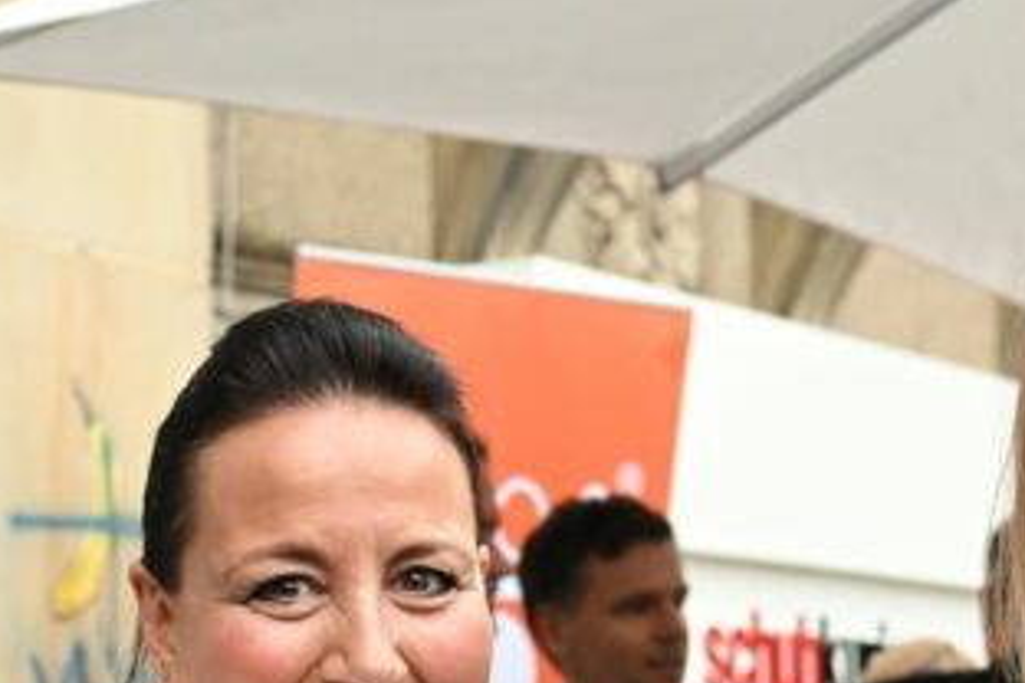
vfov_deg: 10.2
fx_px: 3701
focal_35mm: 130
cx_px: 151
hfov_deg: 15.6
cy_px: 995
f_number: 4
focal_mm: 30
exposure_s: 1/400
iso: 1250
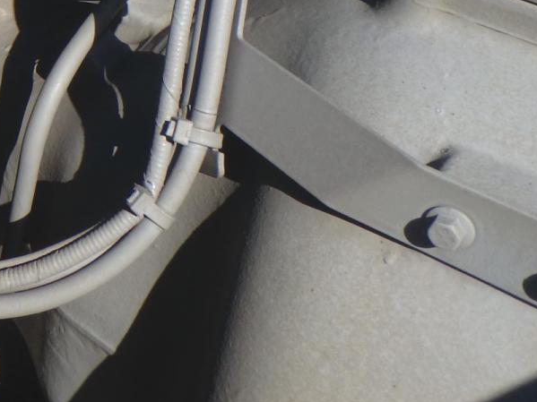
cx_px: -286
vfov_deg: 14.9
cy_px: -175
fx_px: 1442
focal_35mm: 93
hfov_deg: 18.5
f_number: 4.6
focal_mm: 5.2
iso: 125
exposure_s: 1/400
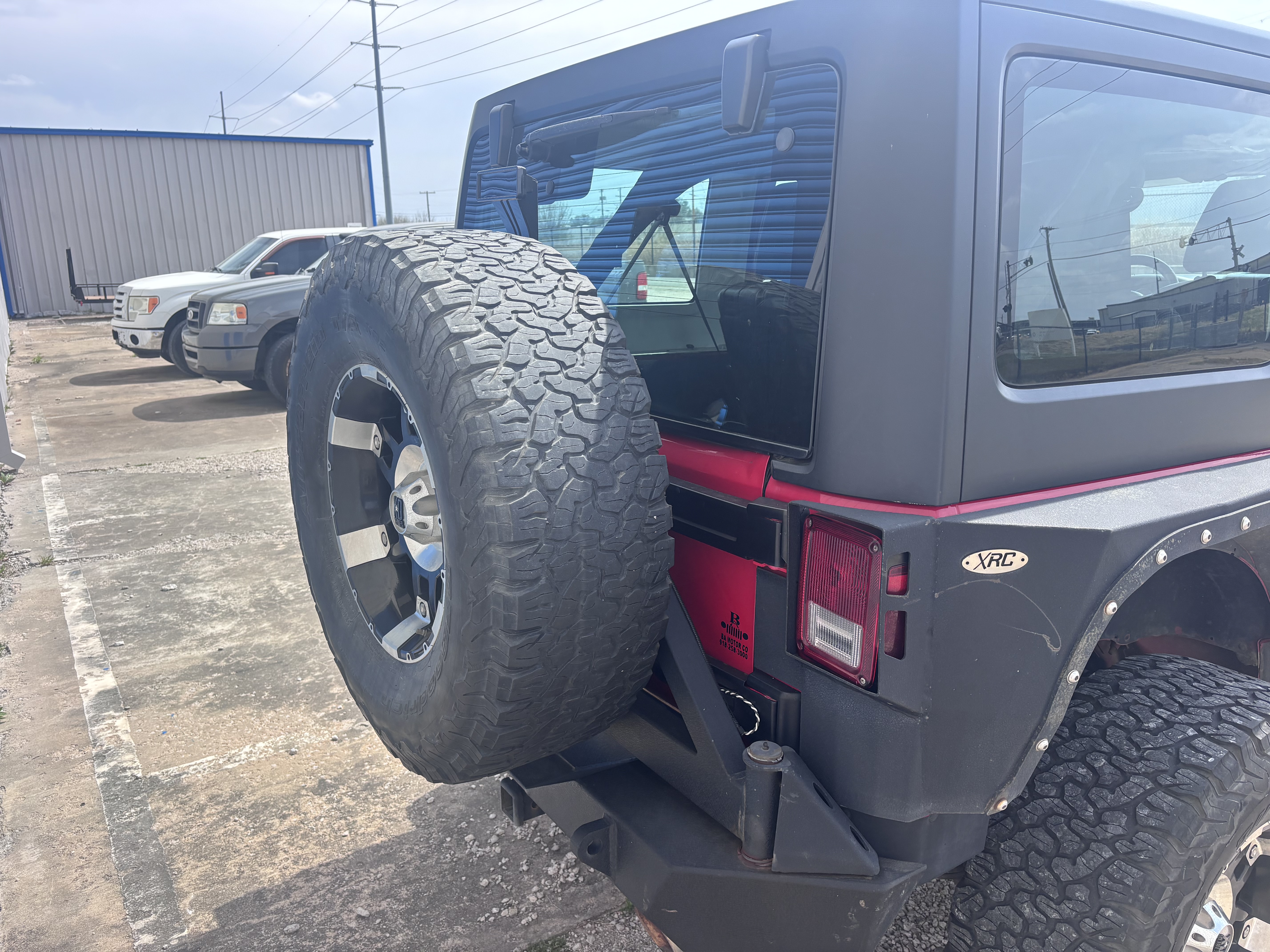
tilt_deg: -14.1
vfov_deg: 53.1
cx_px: 635
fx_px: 954
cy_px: 476
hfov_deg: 67.3
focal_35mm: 26
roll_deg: +1.5
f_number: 1.6
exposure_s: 1/2151
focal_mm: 5.96
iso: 50
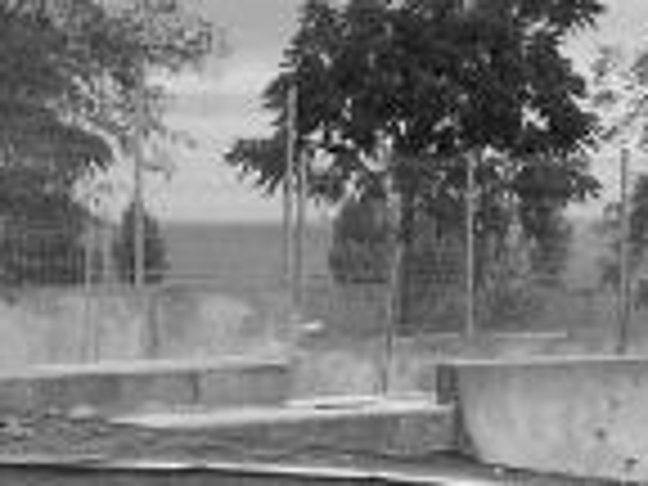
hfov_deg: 11.2
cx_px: -333
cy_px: 742
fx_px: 3164
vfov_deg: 8.6
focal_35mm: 169
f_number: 5
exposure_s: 1/200
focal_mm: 6.3
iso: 200
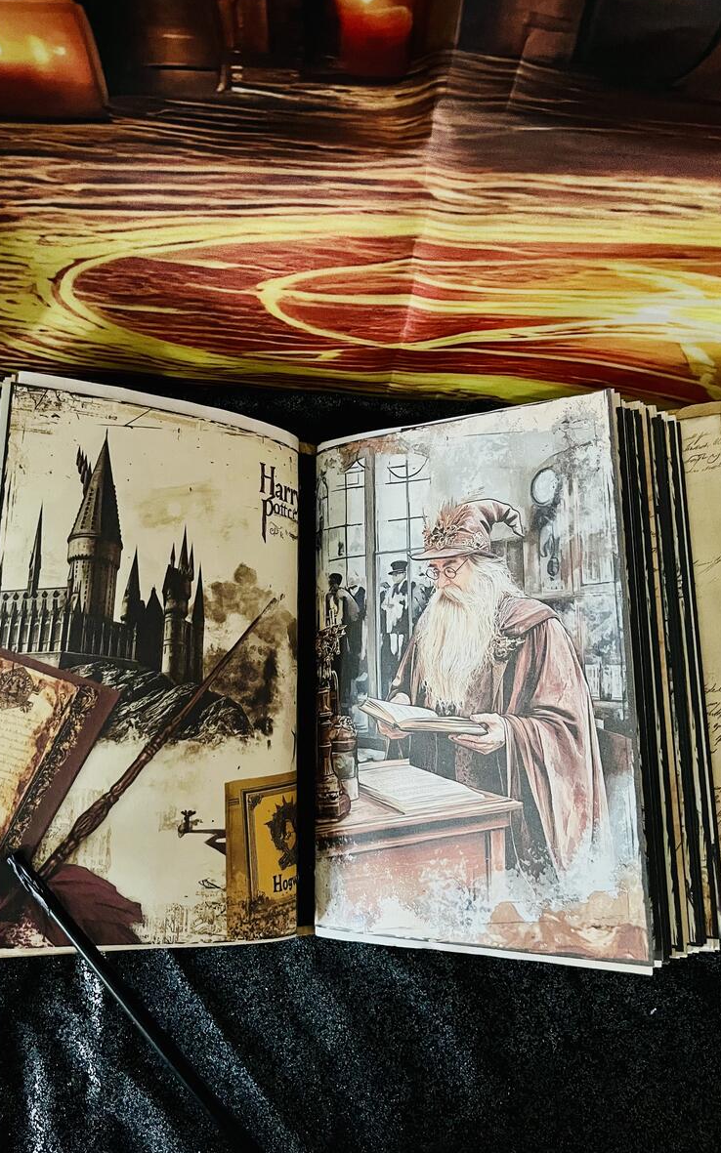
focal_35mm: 28
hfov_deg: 44.3
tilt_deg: -78.0
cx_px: 291
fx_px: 880
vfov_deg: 66.5
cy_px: 575
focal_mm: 5.1
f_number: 1.6
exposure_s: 1/31
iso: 640
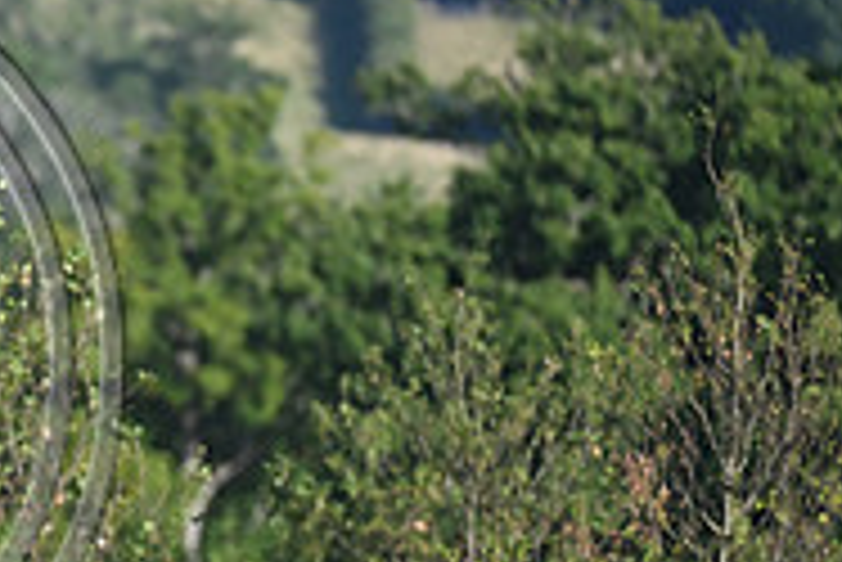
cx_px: -392
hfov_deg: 2.0
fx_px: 23898
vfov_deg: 1.3
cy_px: 299
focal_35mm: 1021
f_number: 4.5
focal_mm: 330
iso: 400
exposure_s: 1/1600
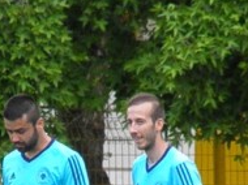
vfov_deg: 0.7
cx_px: -20
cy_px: 192
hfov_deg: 0.9
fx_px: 16264
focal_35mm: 2273
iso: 500
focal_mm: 117.2
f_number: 5.1
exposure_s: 1/500
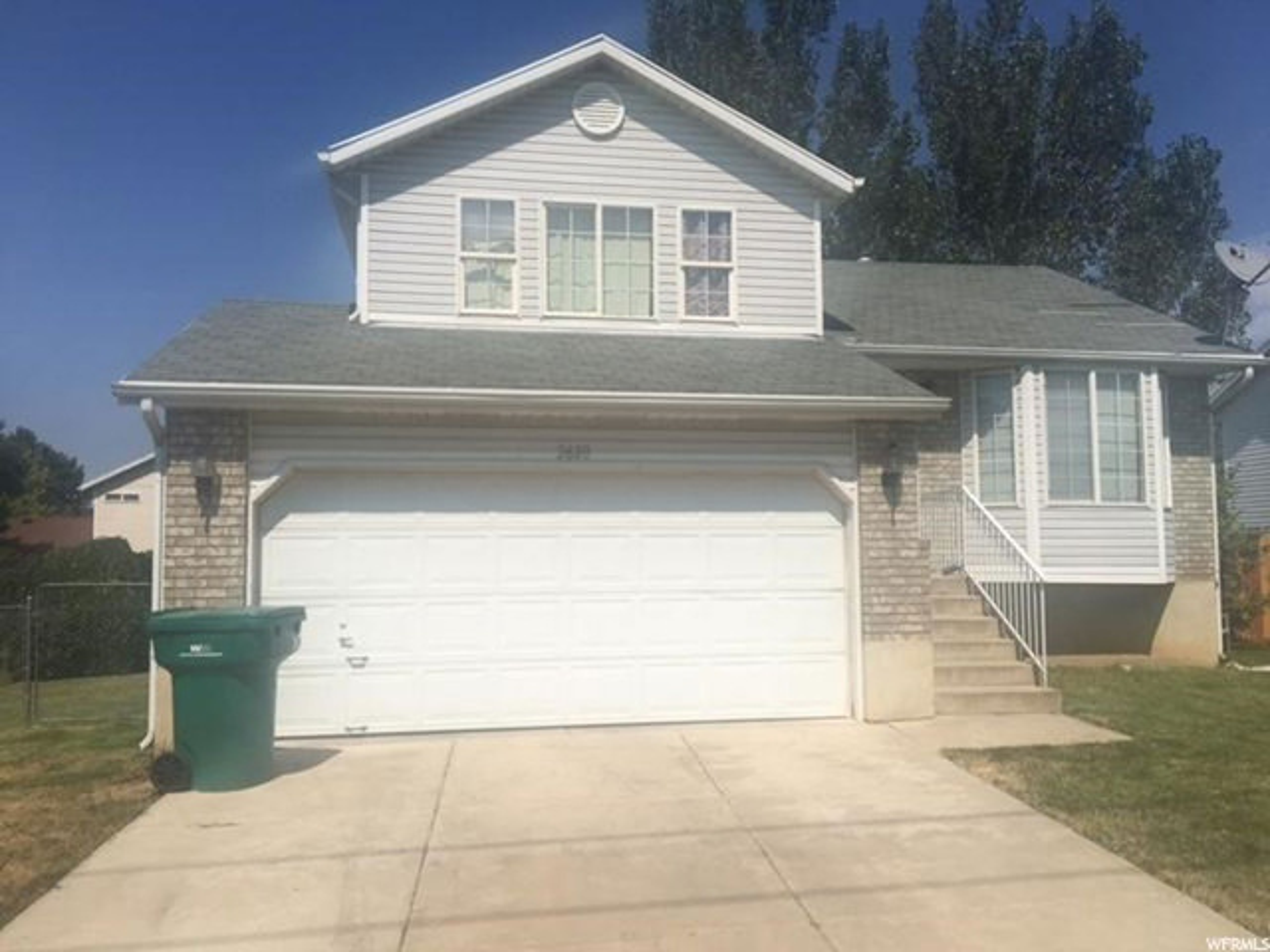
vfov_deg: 48.2
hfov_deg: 61.7
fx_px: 1064
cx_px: 635
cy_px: 476
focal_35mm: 29
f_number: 2.2
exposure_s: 1/5128
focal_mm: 4.15
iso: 25
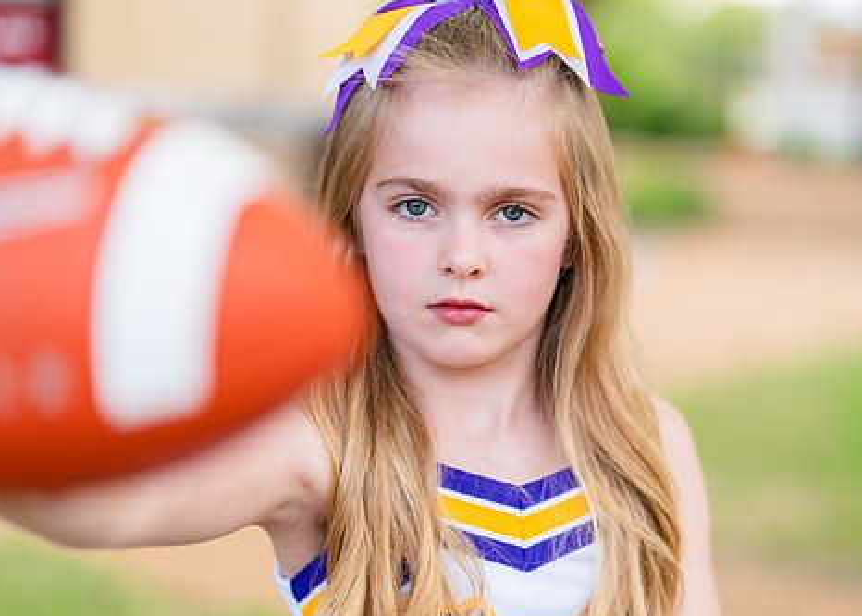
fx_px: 1763
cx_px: 522
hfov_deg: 27.4
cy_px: 352
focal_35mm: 72
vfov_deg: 19.8
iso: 125
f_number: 1.2
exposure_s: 1/400
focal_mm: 50
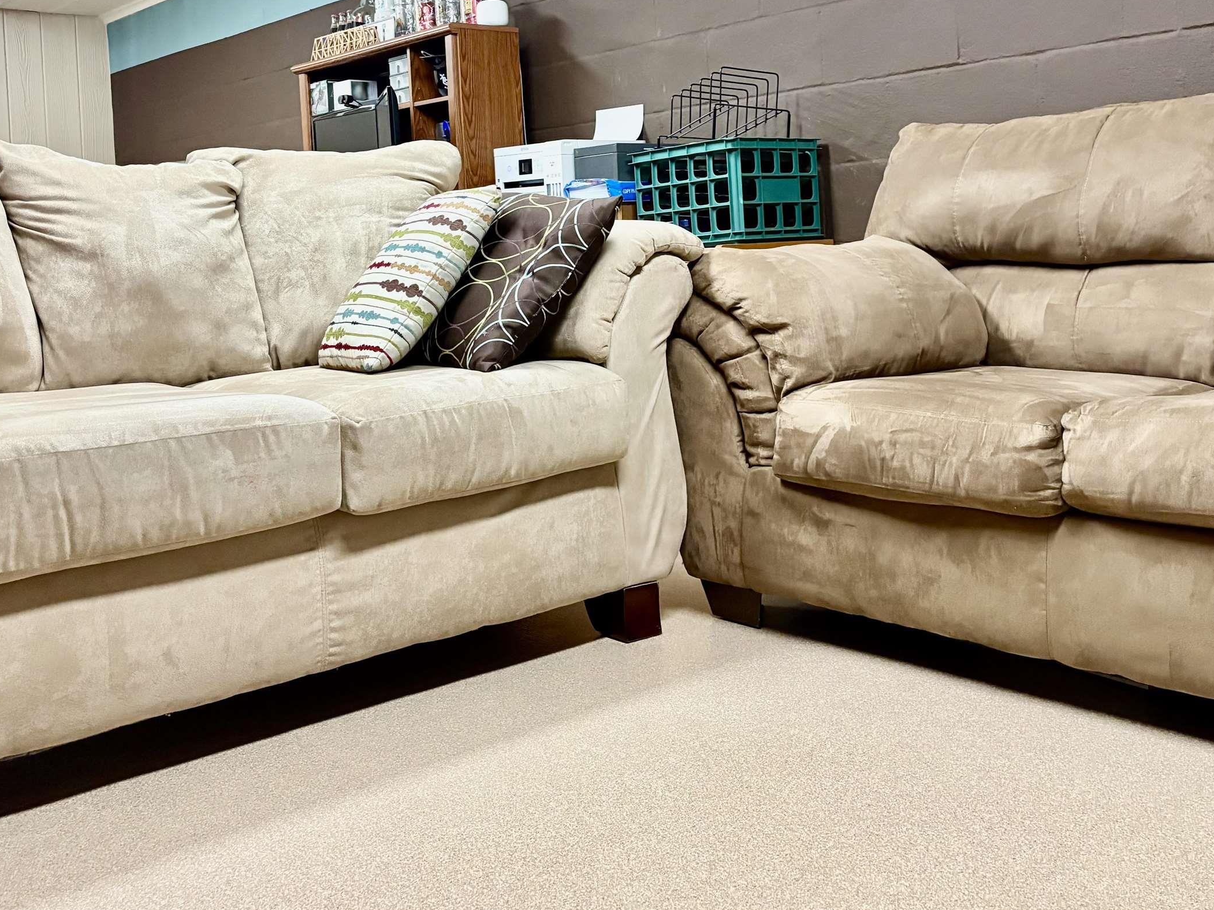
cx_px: 576
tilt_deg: -1.4
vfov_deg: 37.2
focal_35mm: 38
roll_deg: +2.3
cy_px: 280
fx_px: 1333
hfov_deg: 49.0
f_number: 1.6
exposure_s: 1/60
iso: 320
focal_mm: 5.96
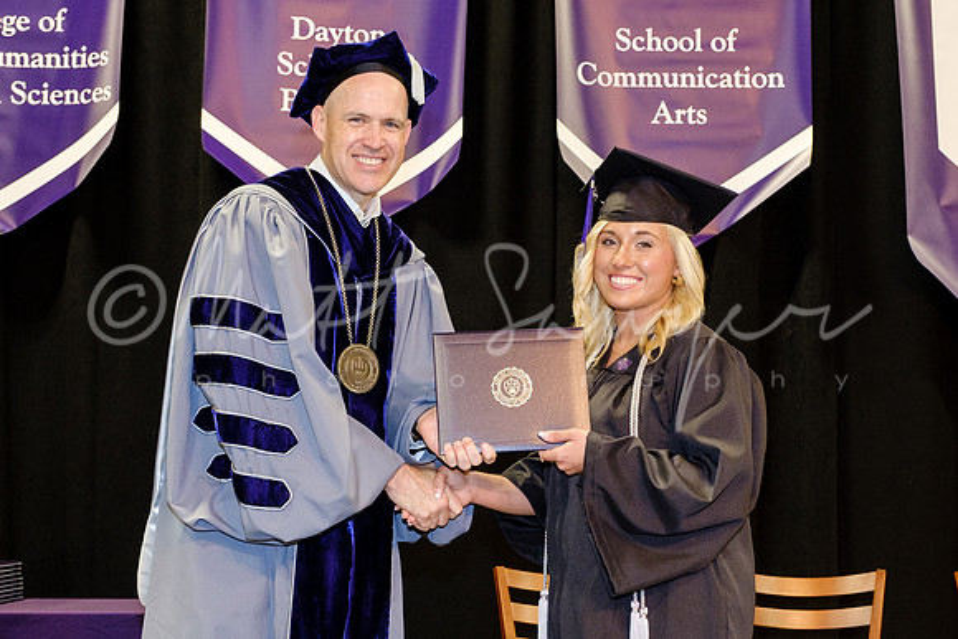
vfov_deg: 24.7
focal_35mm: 54
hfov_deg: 36.6
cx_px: 476
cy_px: 452
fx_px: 1446
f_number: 4
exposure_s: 1/100
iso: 1250
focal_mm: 23.4
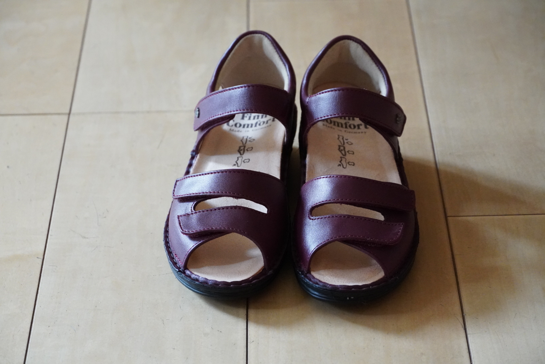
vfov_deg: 12.9
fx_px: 1613
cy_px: 182
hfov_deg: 19.2
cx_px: 272
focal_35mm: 106
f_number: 5.6
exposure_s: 1/60
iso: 6400
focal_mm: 71
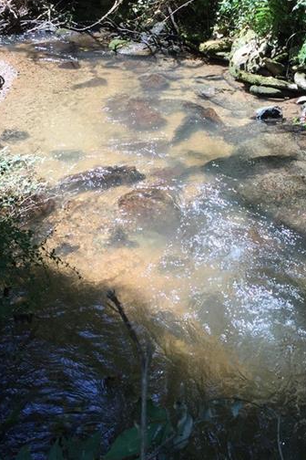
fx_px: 586
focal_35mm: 46
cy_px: 190
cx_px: 239
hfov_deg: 28.7
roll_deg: -0.8
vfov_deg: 42.6
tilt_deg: -28.2
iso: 32
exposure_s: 1/324
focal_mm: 4.15
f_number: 2.2
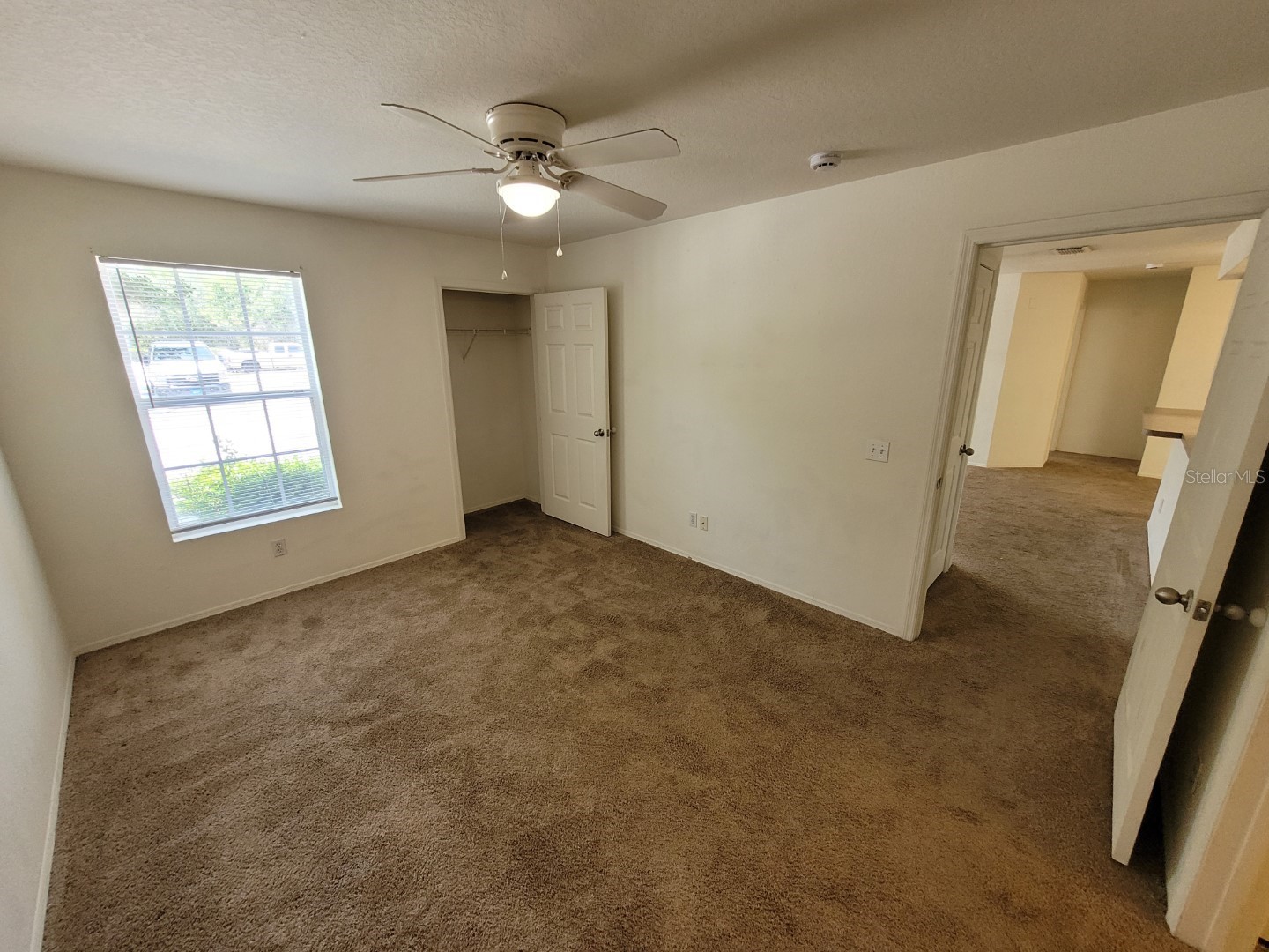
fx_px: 477
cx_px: 634
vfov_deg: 89.9
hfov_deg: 106.2
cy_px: 476
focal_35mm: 13
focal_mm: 1.74
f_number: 2.2
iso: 200
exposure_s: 1/60
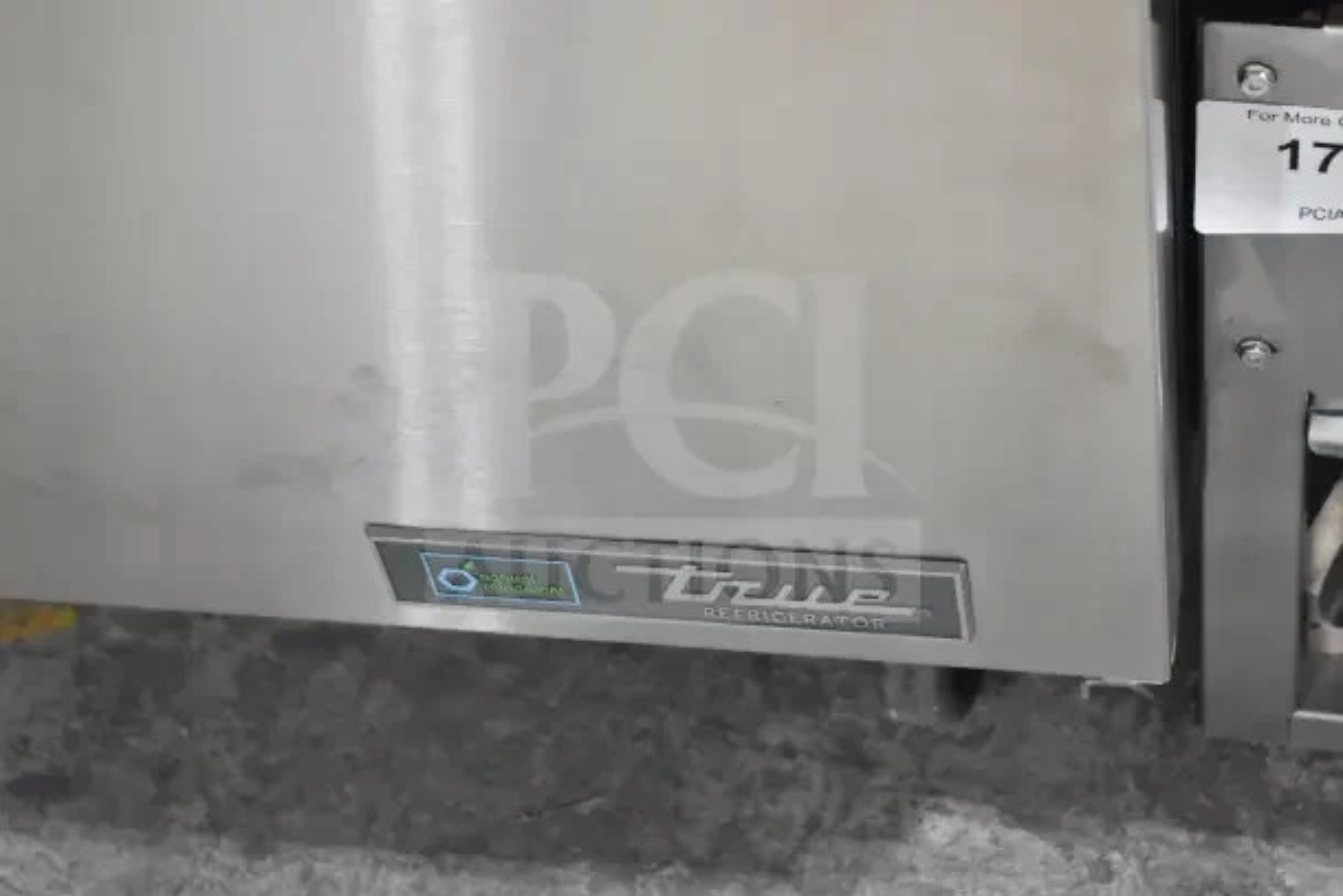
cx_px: 672
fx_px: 3078
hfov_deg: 24.6
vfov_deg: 16.6
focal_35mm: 82
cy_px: 448
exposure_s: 1/125
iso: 6400
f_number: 5.6
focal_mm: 55
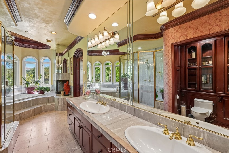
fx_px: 102
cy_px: 76
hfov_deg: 96.8
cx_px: 114
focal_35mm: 16
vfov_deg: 73.7
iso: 640
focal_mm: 16
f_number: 8
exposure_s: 1/30
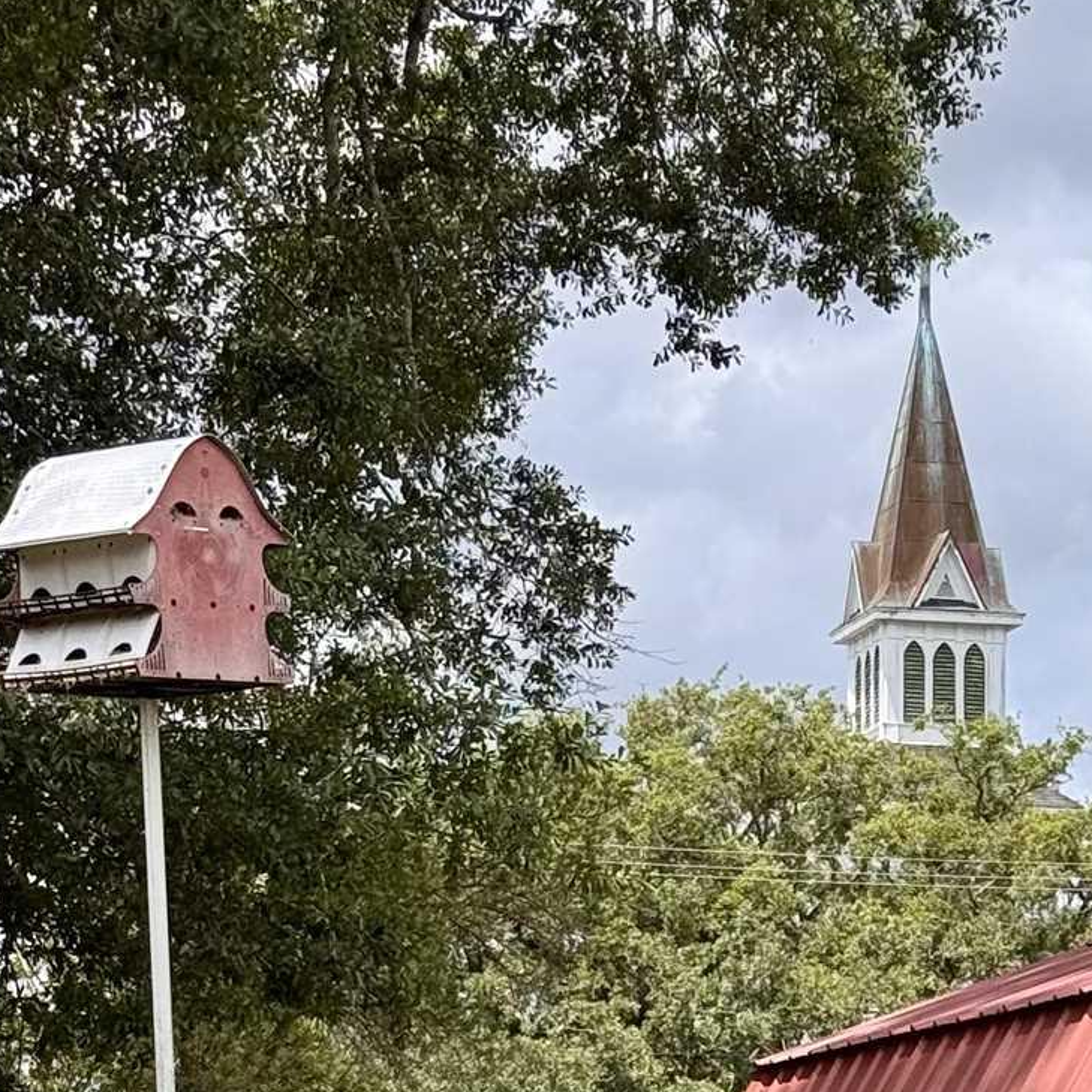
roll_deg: +0.4
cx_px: 843
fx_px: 4783
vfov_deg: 12.5
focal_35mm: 134
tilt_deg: -1.3
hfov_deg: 13.0
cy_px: 1492
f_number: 1.78
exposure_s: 1/3257
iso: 64
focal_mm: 6.76
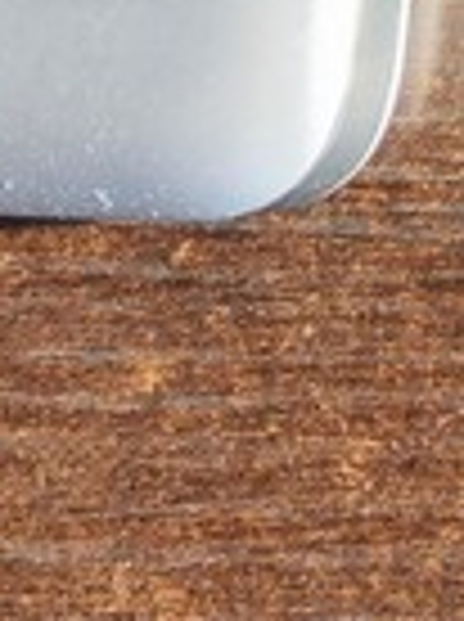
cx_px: 1333
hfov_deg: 7.3
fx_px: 3245
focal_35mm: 181
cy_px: -824
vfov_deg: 9.8
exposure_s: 1/120
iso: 51
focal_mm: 5.59
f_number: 1.88
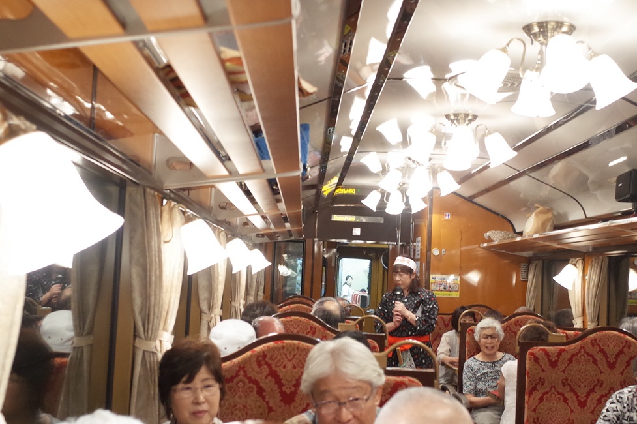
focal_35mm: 47
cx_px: 318
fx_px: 831
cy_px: 212
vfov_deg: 28.6
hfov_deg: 41.9
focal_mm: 18.3
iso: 1600
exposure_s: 1/40
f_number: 2.8
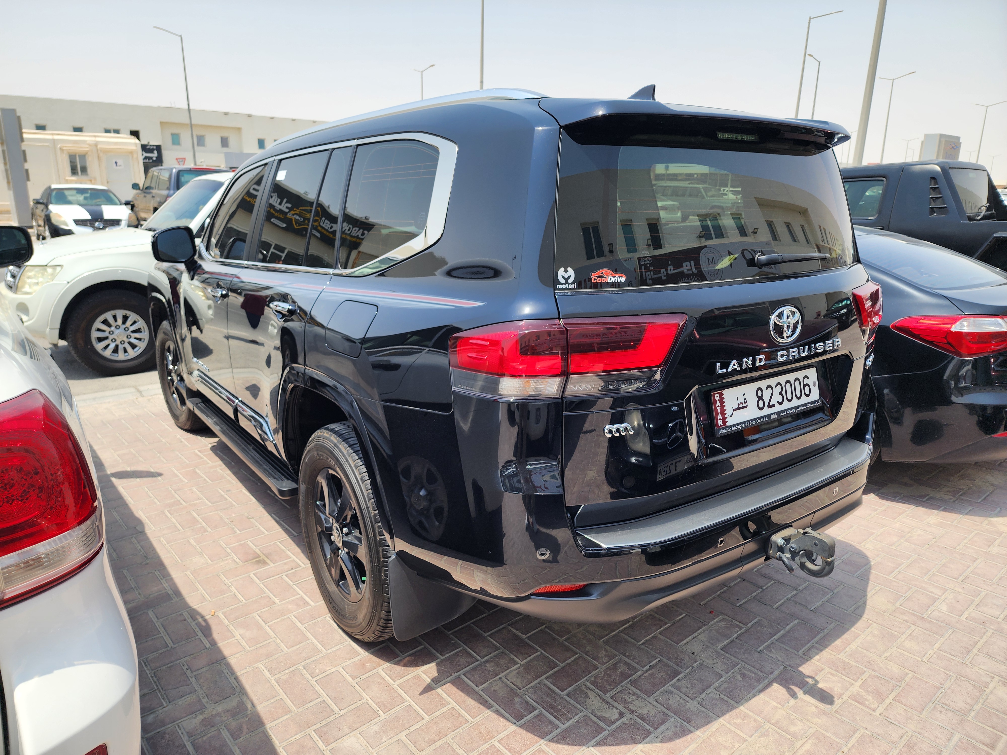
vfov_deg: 58.9
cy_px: 378
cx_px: 504
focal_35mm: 23
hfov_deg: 73.9
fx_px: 669
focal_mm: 6.4
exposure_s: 1/818
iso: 12
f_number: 1.8
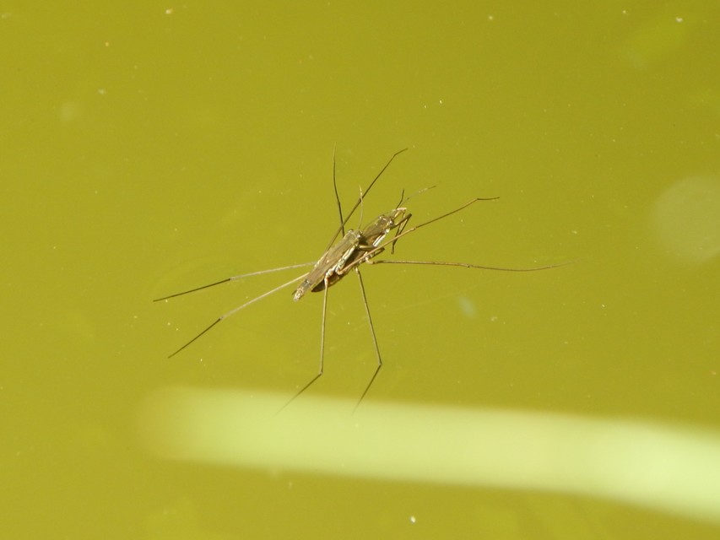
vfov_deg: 2.7
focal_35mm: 545
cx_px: 360
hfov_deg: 3.6
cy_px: 270
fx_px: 11337
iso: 125
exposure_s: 1/125
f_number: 5.8
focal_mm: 97.9
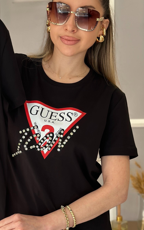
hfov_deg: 14.9
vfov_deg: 23.8
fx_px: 546
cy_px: 138
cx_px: 31
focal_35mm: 87
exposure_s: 1/111
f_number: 1.78
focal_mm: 6.86
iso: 125
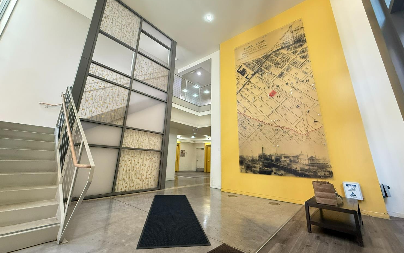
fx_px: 165
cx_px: 200
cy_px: 111
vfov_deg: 74.5
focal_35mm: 15
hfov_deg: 101.5
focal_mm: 2.22
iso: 400
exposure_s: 1/60
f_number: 2.2
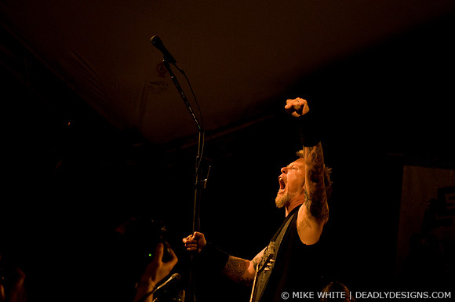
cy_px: 151
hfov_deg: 19.5
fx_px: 1325
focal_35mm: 105
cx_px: 228
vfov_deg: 13.0
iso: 640
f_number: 2.8
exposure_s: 1/250
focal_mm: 70
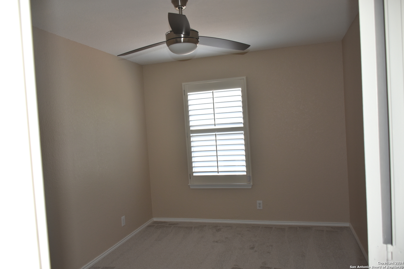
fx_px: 303
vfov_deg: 47.9
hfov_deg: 67.4
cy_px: 134
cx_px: 202
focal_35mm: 27
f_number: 3.5
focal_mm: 18
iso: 400
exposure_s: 1/125
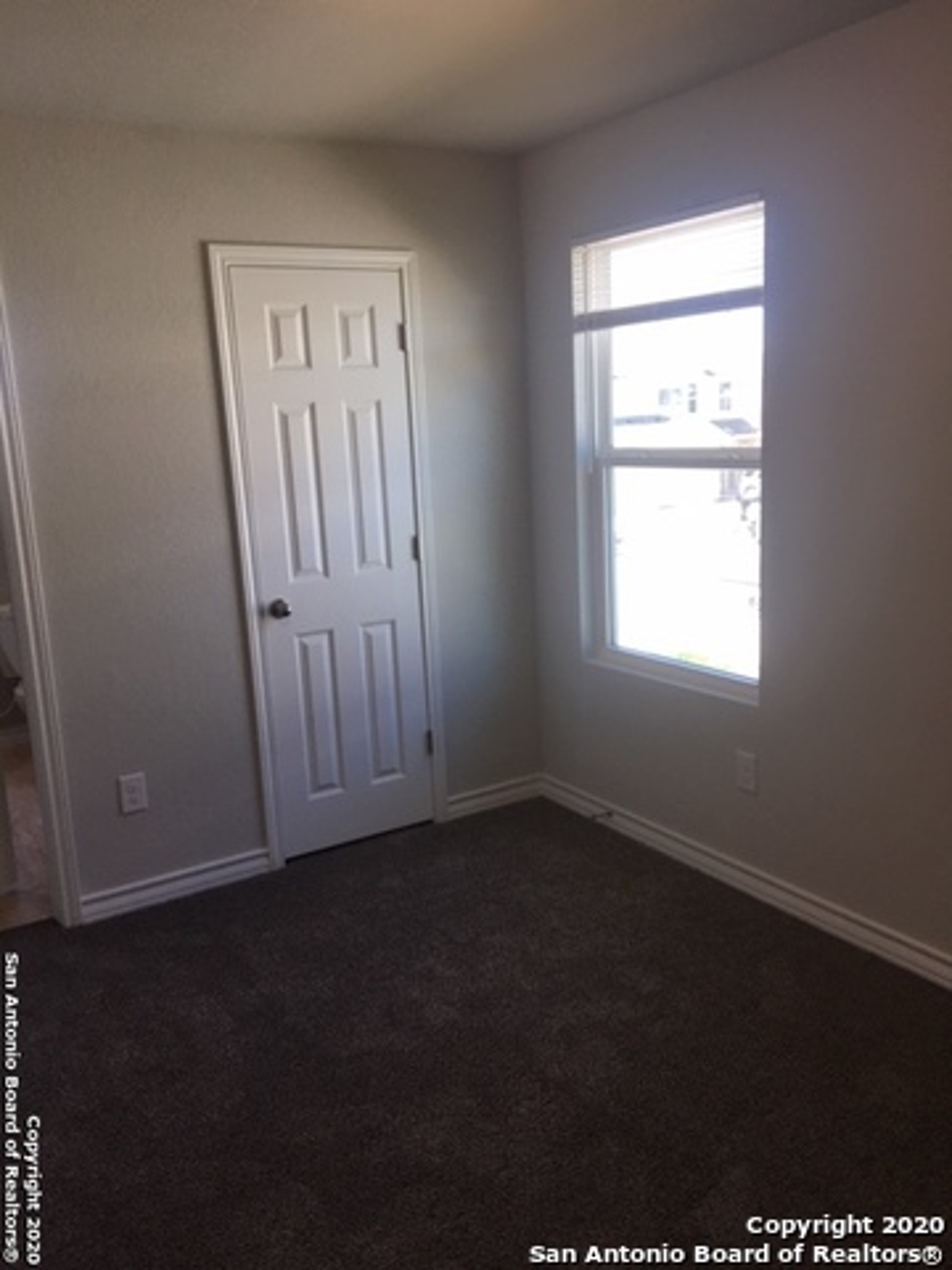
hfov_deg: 48.2
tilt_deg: -11.9
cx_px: 476
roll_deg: +3.1
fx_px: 1063
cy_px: 635
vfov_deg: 61.7
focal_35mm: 29
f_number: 2.2
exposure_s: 1/120
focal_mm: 4.15
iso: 40
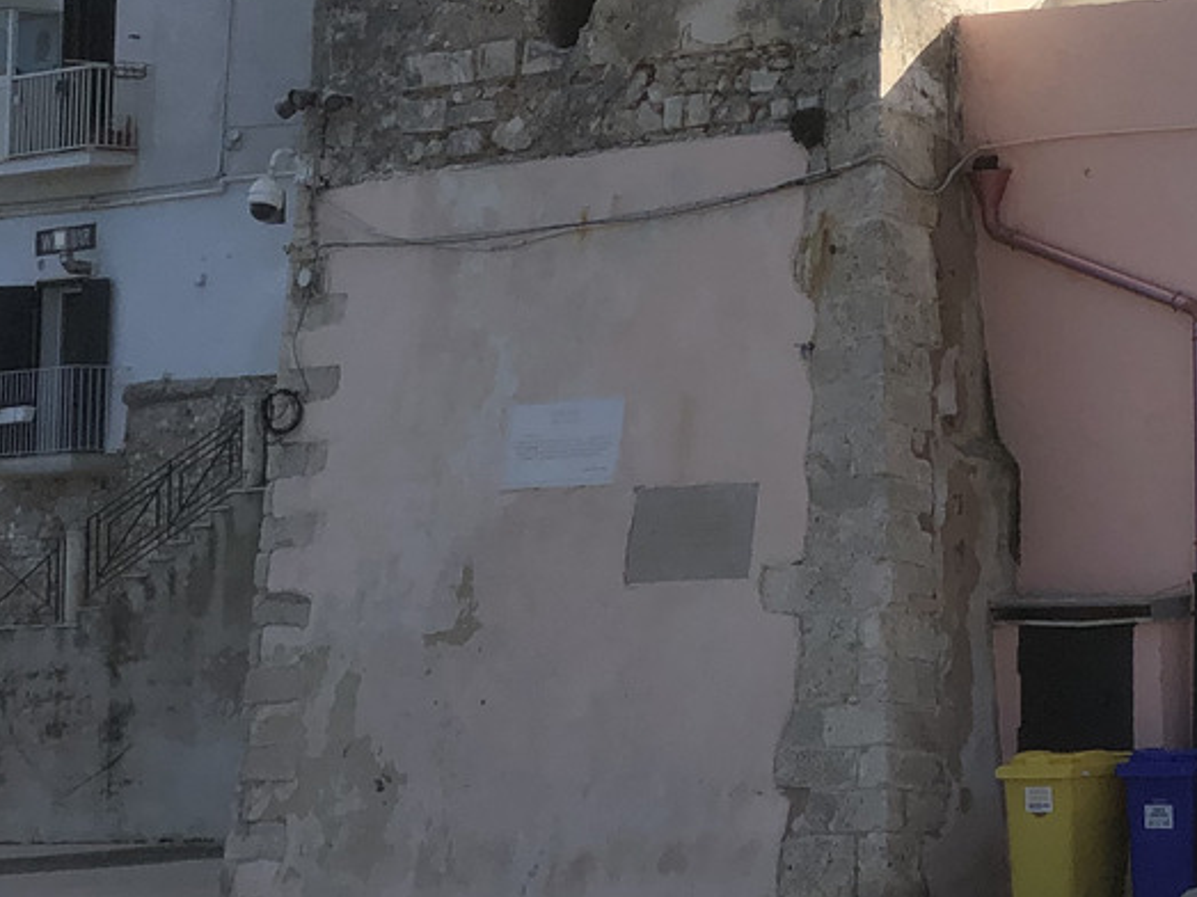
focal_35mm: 159
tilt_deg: +9.7
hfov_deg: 12.2
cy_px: -254
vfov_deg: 9.2
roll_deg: +1.5
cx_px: 1392
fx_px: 5497
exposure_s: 1/1297
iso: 16
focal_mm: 6
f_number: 2.4
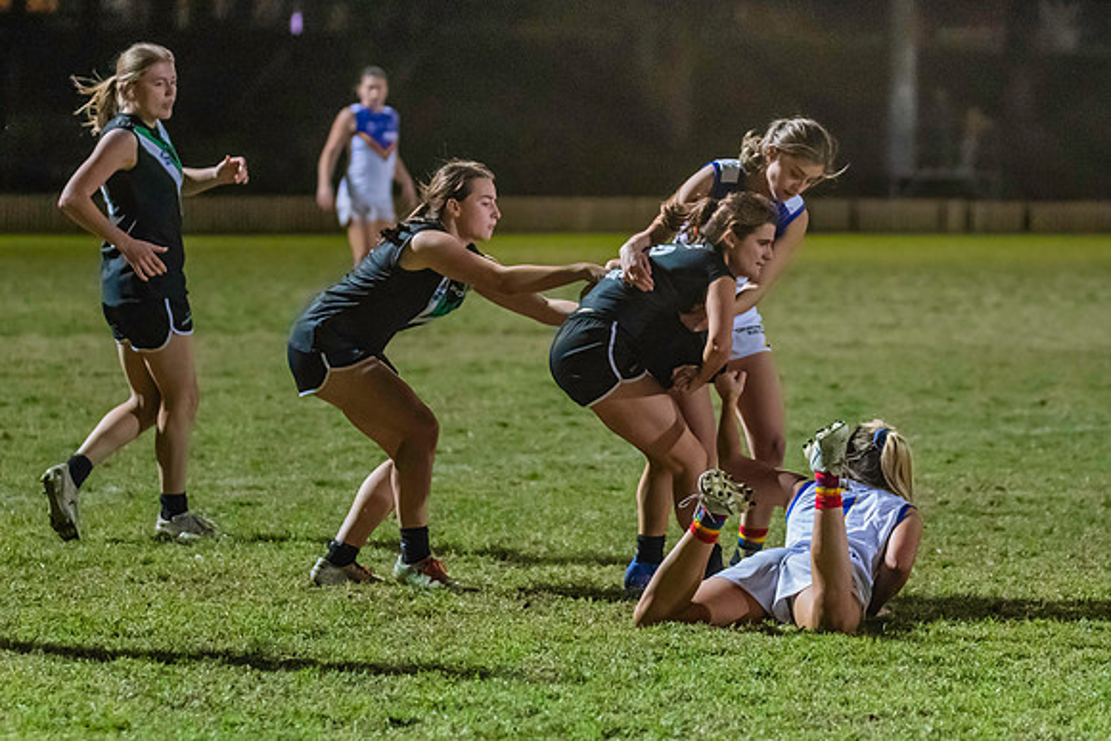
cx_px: 740
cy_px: 336
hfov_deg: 10.4
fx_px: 6070
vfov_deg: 7.0
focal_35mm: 197
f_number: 2.8
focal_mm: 120
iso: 10000
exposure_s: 1/1000
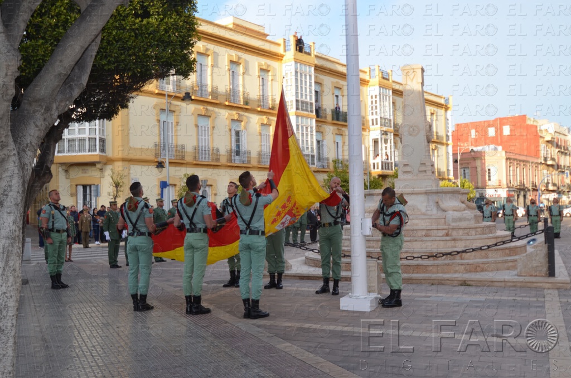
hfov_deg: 53.2
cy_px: 189
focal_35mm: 36
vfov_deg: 36.7
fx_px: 570
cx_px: 286
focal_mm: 24
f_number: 4.5
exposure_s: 1/200
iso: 110
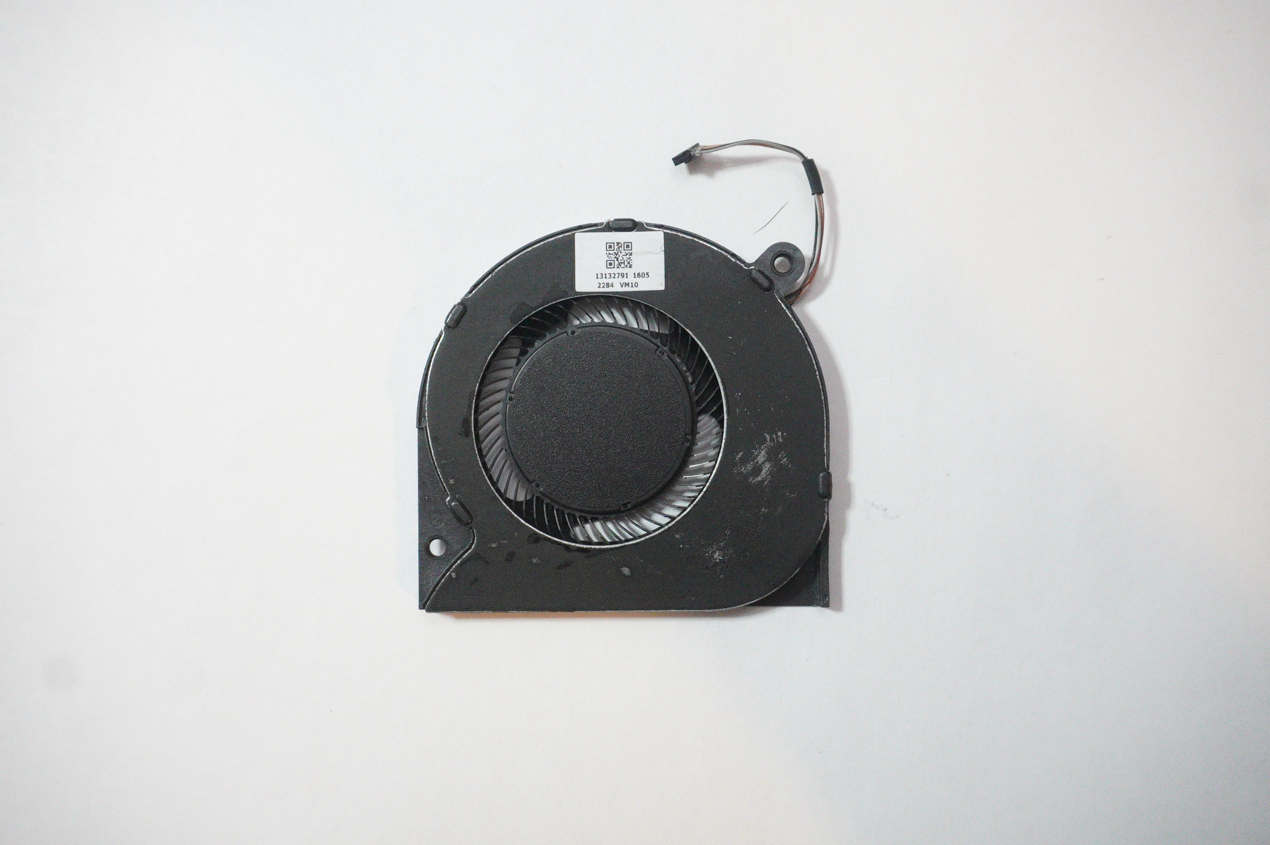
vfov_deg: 43.5
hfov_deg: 62.0
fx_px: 1057
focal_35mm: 30
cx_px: 635
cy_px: 422
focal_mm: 20
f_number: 5.6
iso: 8000
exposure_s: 1/200
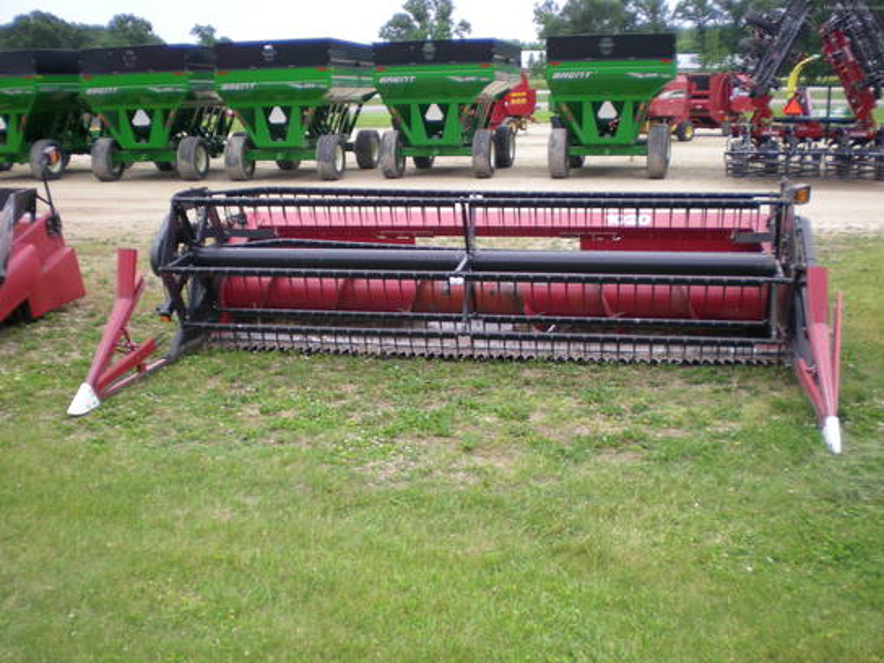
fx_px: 970
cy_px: 332
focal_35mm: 38
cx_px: 442
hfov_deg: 49.0
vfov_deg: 37.7
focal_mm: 6.3
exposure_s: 1/88.3
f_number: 3.1
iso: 50
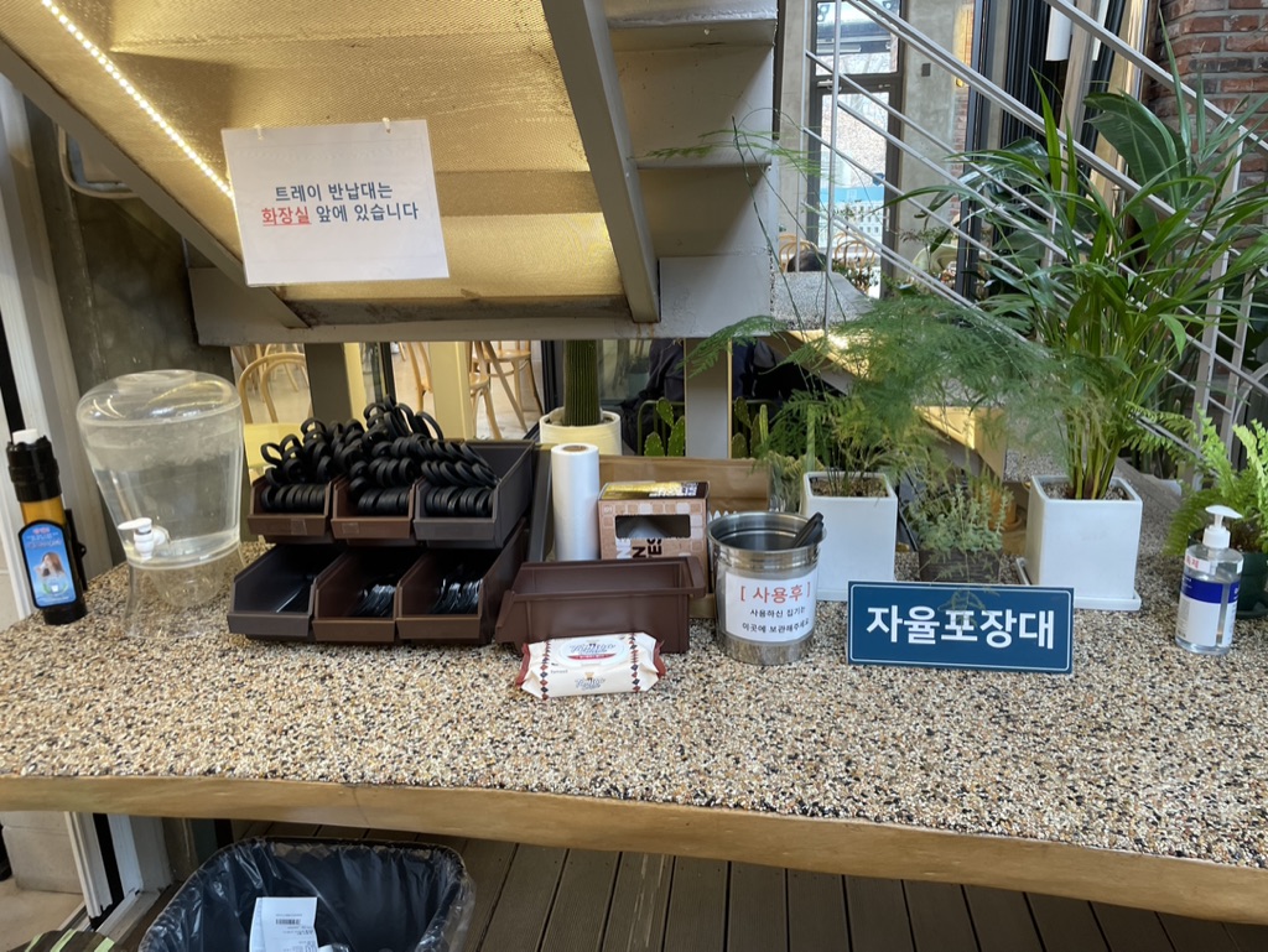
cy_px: 476
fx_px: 953
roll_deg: +3.8
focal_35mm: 26
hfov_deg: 67.3
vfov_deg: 53.1
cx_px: 634
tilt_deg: -17.3
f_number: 1.6
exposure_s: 1/60
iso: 64
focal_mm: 4.2
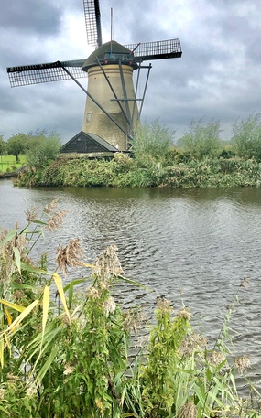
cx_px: 92
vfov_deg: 50.4
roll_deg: +1.7
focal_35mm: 39
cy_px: 204
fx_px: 445
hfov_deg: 32.5
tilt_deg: -6.5
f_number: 1.8
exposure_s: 1/415
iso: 20
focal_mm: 3.99
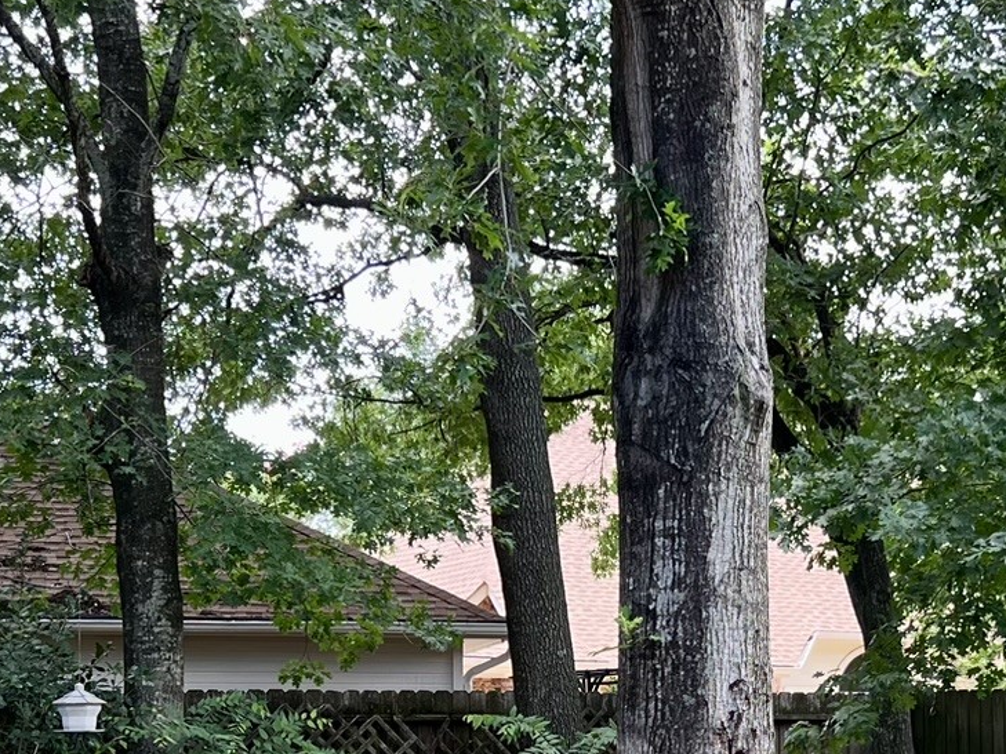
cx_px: 767
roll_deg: +0.2
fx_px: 2122
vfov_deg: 19.8
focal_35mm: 73
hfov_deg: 26.3
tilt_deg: +2.3
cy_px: 688
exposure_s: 1/236
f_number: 1.5
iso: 50
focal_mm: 5.7
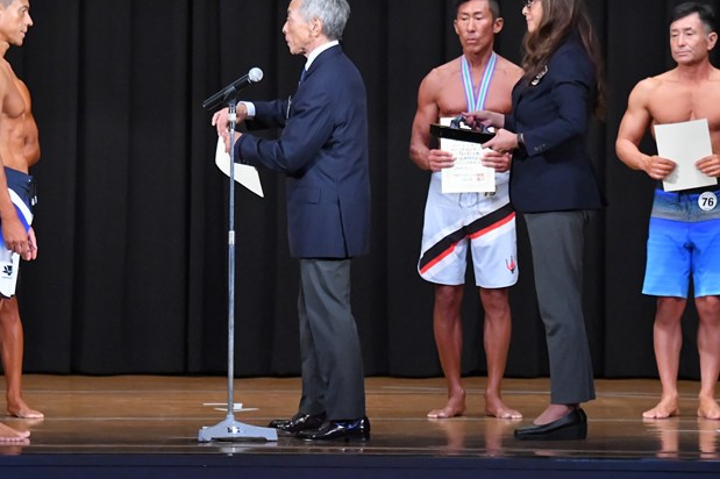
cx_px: 322
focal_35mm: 234
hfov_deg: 8.8
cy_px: 223
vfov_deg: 5.9
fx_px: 4677
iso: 8000
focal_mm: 125
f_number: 5.6
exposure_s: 1/400
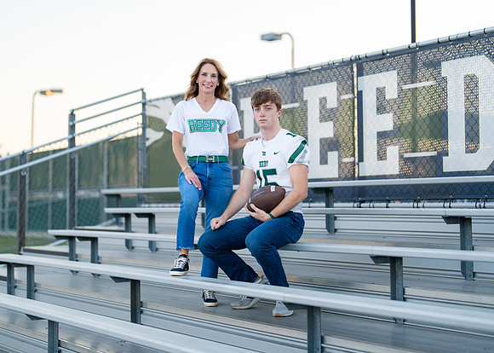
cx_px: 230
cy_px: 165
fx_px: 828
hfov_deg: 33.2
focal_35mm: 59
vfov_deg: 24.0
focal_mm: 50
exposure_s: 1/800
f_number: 1.2
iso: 100
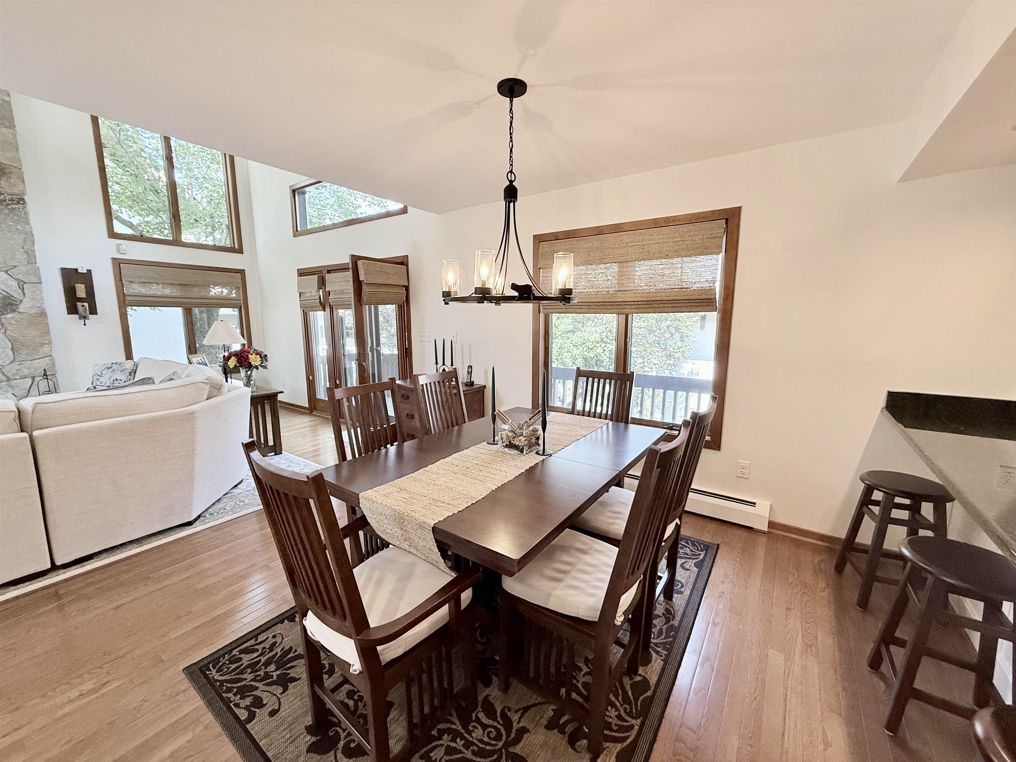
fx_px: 411
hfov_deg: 102.1
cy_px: 381
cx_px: 508
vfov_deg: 85.7
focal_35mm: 14
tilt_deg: -8.6
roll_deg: +0.5
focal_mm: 2.22
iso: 200
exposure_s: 1/120
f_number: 2.2
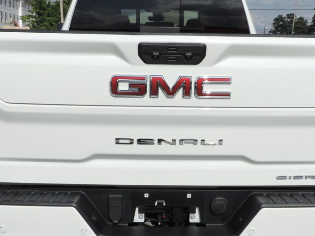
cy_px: 150
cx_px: 164
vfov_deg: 32.0
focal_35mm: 45
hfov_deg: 42.1
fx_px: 409
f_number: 4.2
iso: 80
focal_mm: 4.3
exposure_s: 1/1250
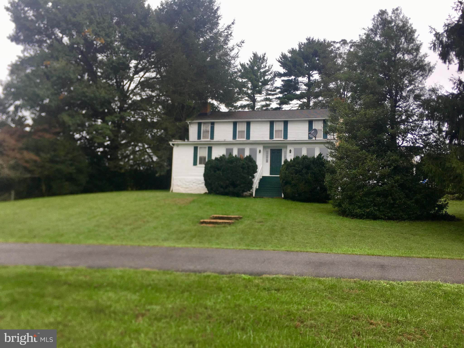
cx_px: 232
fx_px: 389
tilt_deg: +6.6
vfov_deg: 48.2
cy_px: 174
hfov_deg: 61.7
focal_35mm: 29
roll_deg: -2.4
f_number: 2.2
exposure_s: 1/394
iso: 25
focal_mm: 4.15
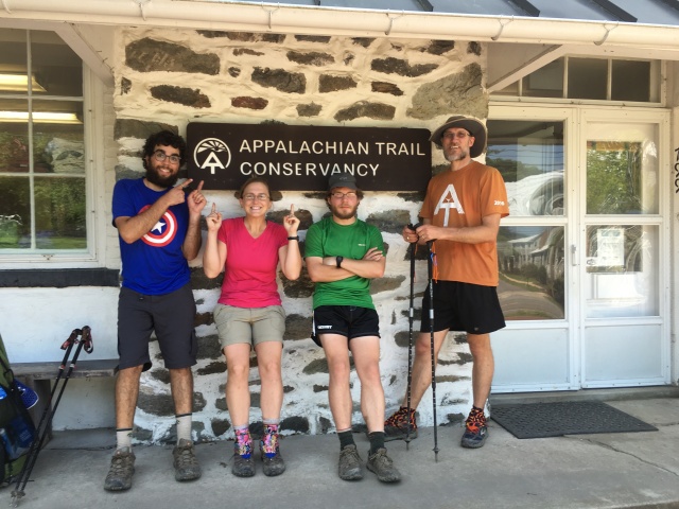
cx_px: 340
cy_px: 254
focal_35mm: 29
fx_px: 569
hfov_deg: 61.7
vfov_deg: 48.2
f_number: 2.2
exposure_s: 1/128
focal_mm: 4.15
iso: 25
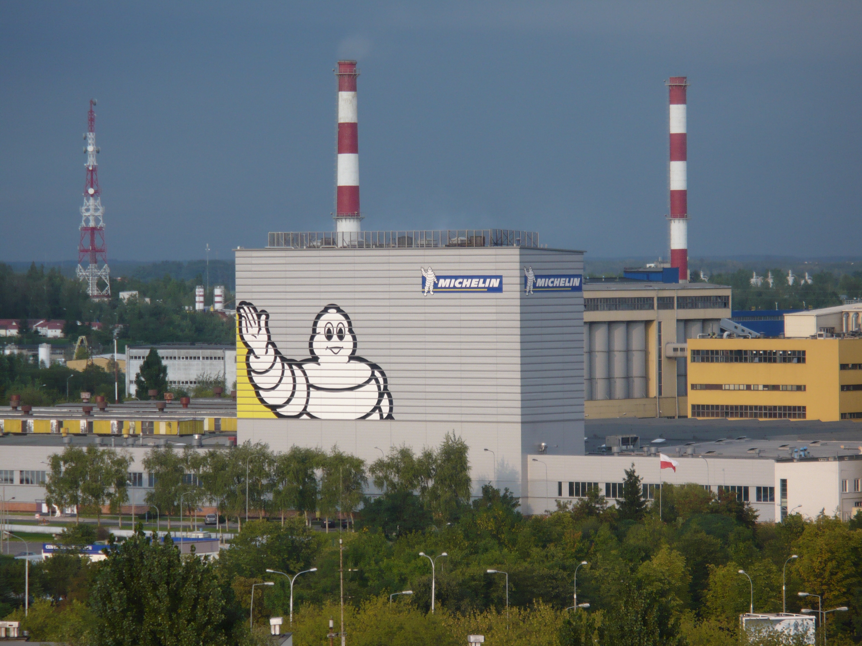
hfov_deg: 8.9
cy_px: 323
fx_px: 5528
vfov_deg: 6.7
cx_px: 431
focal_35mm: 222
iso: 100
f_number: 4.5
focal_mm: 36.6
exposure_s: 1/320
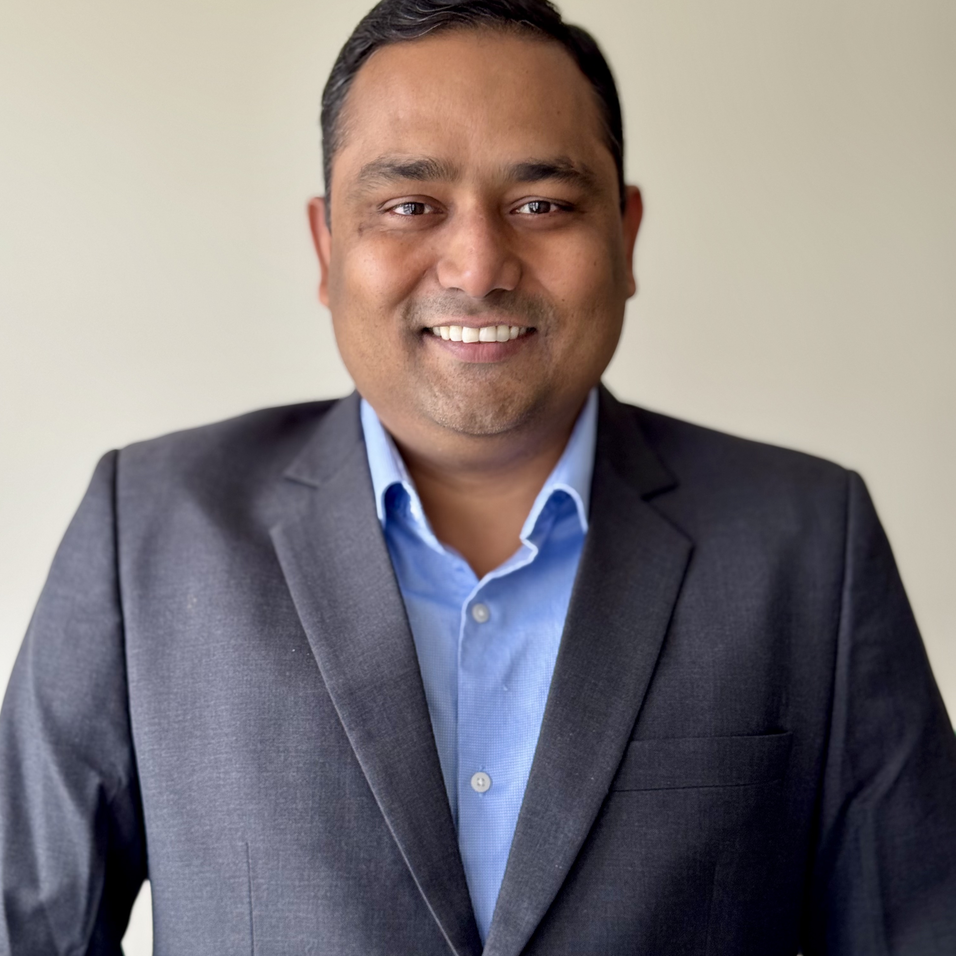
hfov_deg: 30.0
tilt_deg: -0.3
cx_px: 475
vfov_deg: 30.0
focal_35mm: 57
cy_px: 411
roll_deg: +0.1
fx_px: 1781
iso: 100
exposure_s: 1/60
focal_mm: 6.76
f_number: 1.78
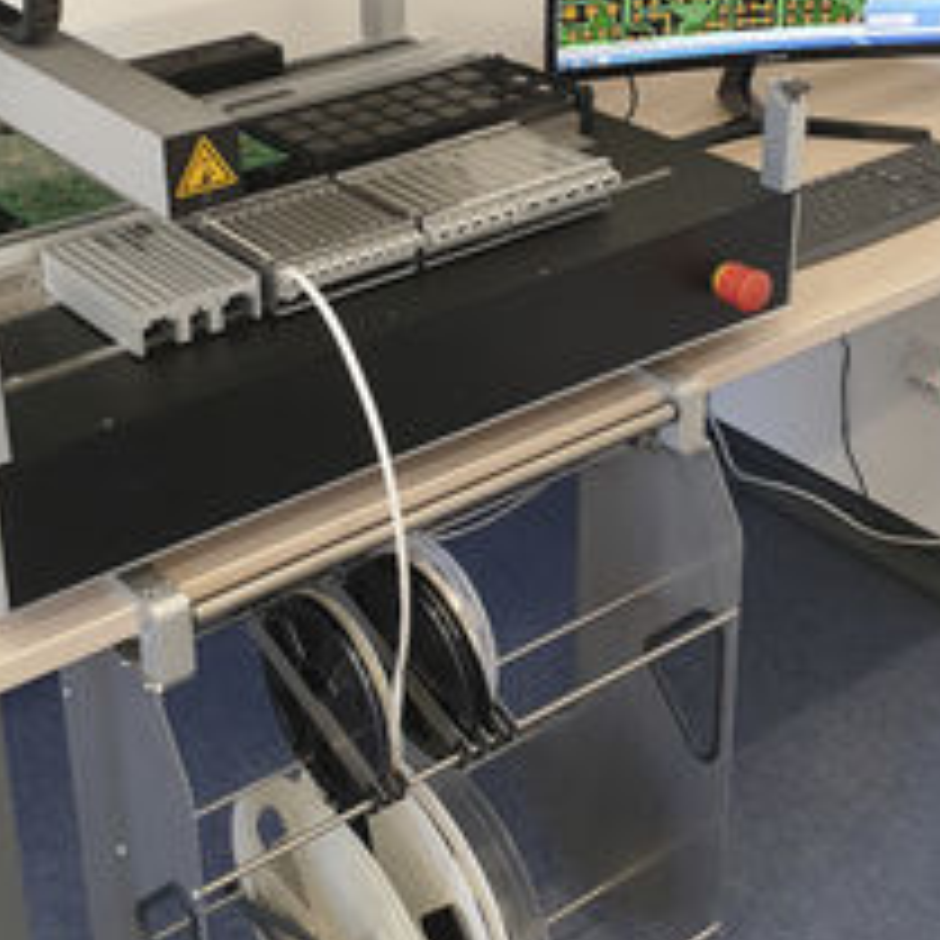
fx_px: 1690
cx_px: 398
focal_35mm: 55
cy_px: 319
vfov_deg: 30.9
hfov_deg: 31.0
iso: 80
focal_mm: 4.3
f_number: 2.4
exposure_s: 1/50
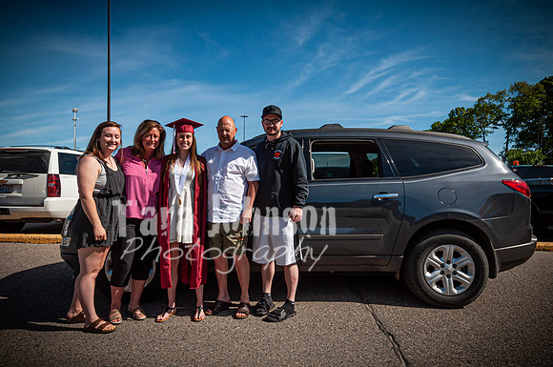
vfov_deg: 53.0
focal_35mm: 24
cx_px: 276
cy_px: 184
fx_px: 368
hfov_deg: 73.8
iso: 200
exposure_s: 1/400
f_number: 10
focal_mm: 16
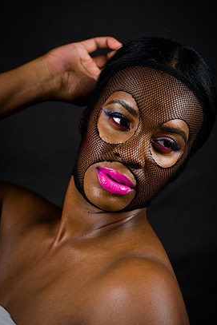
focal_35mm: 221
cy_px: 161
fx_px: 2000
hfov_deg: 6.2
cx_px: 117
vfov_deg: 9.3
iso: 200
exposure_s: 1/125
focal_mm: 200
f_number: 5.6
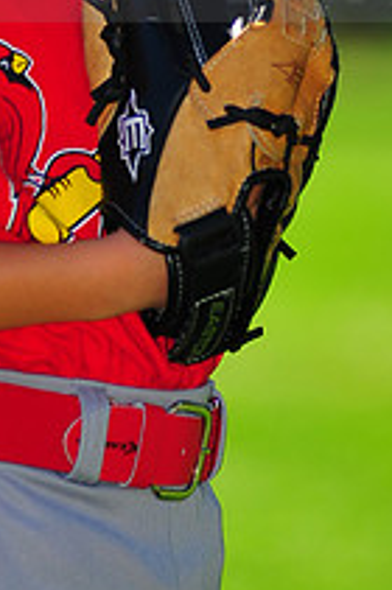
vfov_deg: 4.2
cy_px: -67
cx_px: 25
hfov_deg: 2.8
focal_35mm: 495
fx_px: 8111
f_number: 4
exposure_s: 1/1250
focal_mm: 180
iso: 200
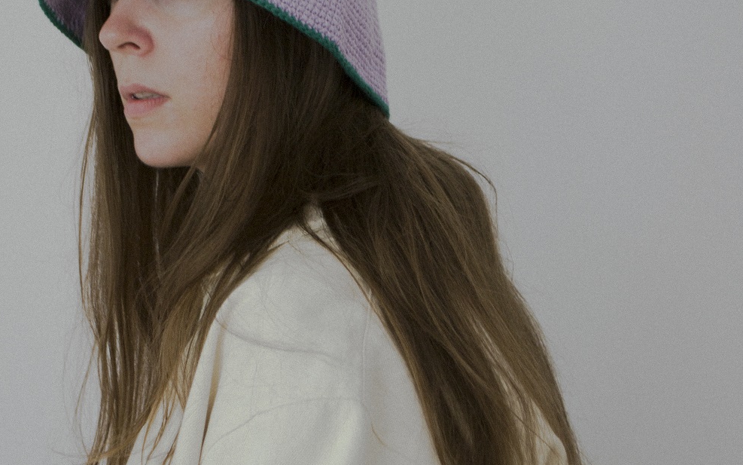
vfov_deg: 10.9
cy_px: 149
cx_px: 310
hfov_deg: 17.4
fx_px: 2430
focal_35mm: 120
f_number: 5.3
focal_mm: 42
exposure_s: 1/80
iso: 100
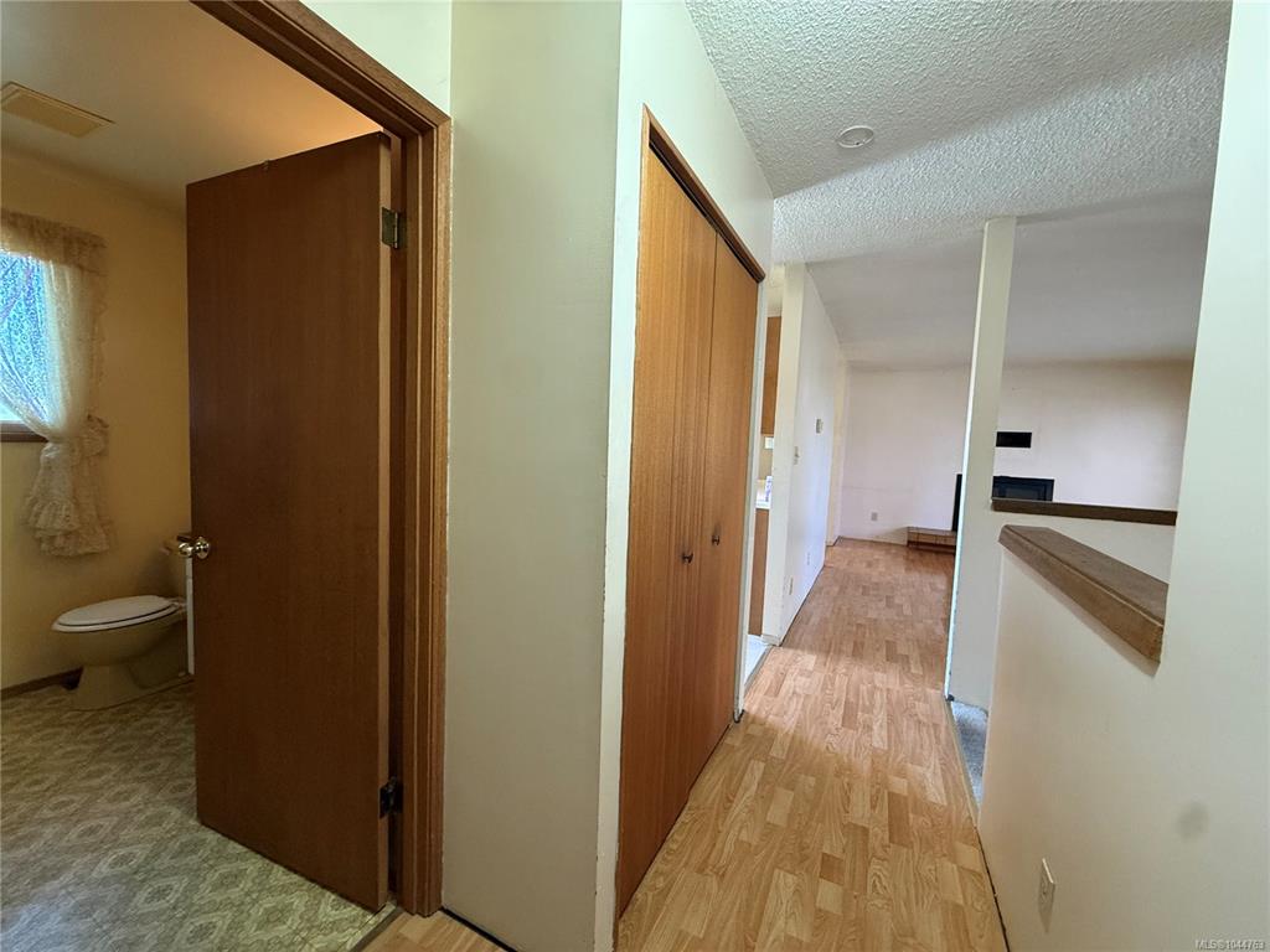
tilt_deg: -2.7
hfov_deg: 102.1
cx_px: 635
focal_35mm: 14
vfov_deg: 85.7
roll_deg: -2.6
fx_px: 514
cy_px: 476
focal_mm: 2.22
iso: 400
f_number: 2.2
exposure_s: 1/60
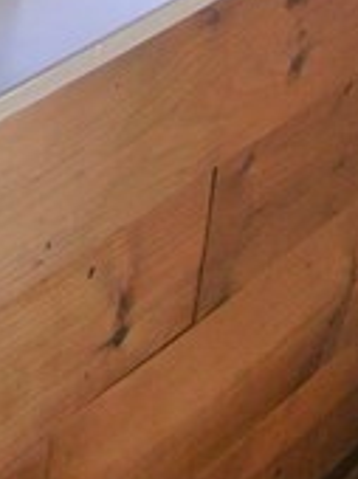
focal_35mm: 172
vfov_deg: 10.3
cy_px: -578
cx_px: -118
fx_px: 2378
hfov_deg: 8.5
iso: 50
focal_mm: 5.8
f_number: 2.8
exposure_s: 1/160
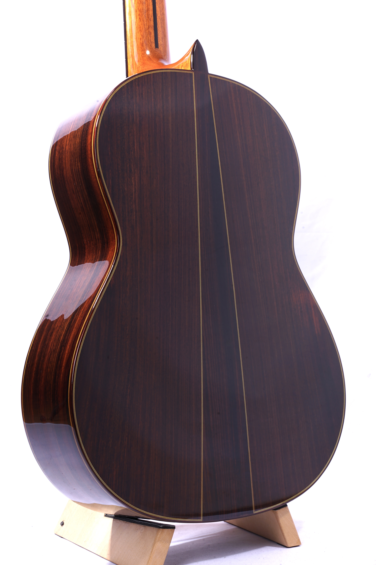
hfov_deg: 20.3
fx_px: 1050
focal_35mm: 67
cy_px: 282
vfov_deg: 30.1
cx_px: 188
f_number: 22
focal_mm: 67
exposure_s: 1/50
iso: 100
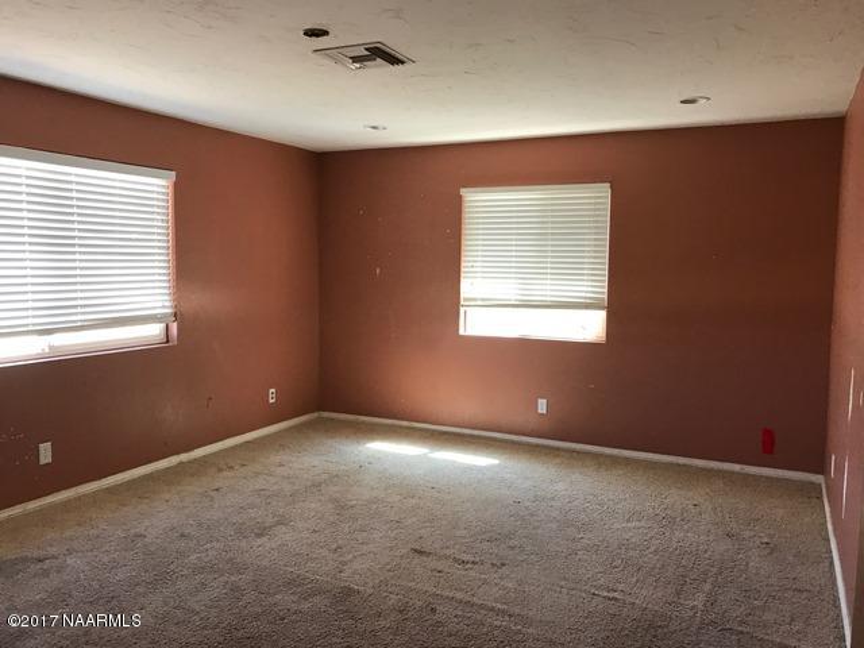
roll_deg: -0.7
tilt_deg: -4.9
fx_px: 699
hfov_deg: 63.4
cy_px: 324
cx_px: 432
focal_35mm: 28
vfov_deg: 49.7
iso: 32
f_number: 1.8
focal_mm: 3.99
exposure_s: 1/23
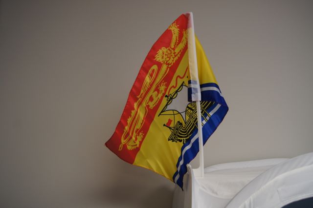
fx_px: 287
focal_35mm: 33
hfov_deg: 57.2
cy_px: 104
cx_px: 156
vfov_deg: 39.9
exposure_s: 1/40
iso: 250
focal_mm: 22
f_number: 4
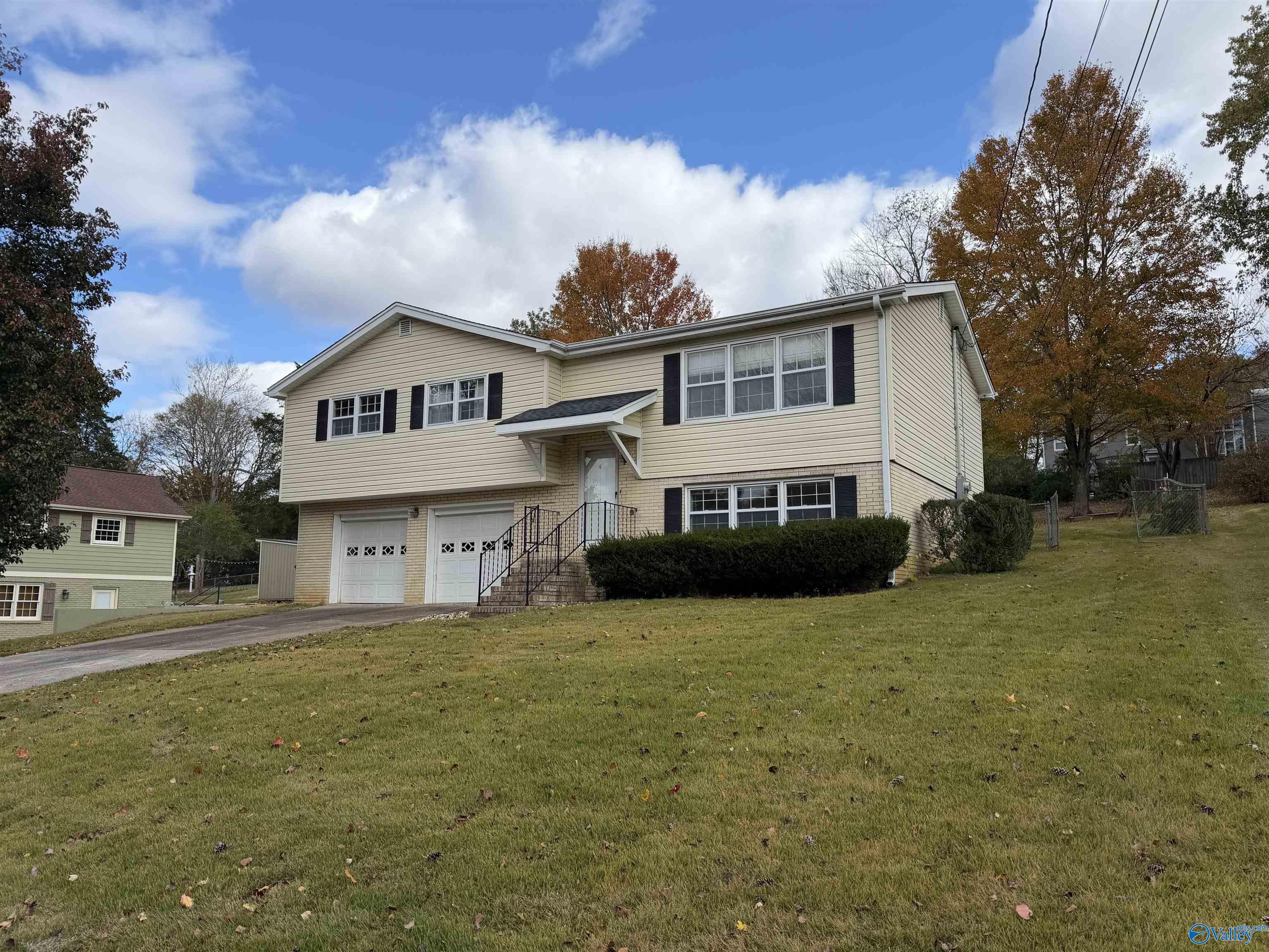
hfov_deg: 71.6
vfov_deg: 56.8
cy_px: 476
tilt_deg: +6.9
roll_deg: +0.2
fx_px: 880
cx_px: 634
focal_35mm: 24
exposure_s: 1/3145
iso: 80
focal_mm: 6.76
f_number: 1.78
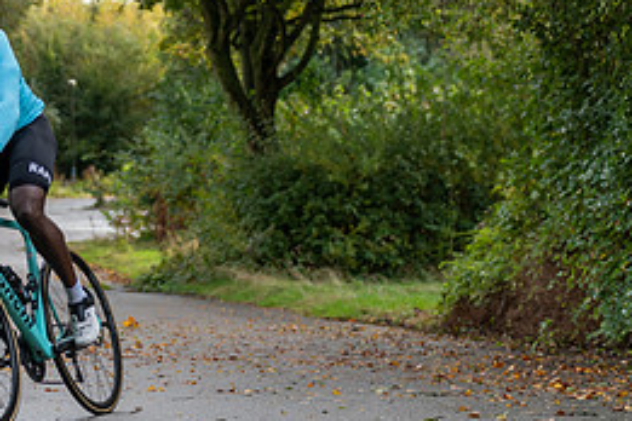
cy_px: 86
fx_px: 2422
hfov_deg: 14.5
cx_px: -61
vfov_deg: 9.9
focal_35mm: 138
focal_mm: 62
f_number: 3.2
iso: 200
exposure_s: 1/500
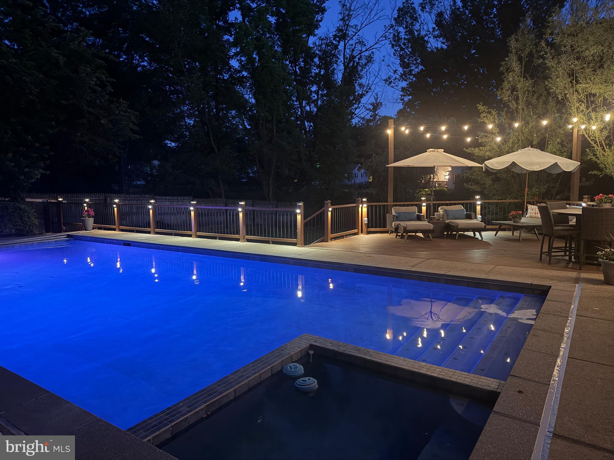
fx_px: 426
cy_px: 230
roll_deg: +0.7
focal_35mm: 24
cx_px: 307
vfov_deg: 56.8
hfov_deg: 71.6
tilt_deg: -6.6
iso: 1250
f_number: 1.78
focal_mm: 6.76
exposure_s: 1/11
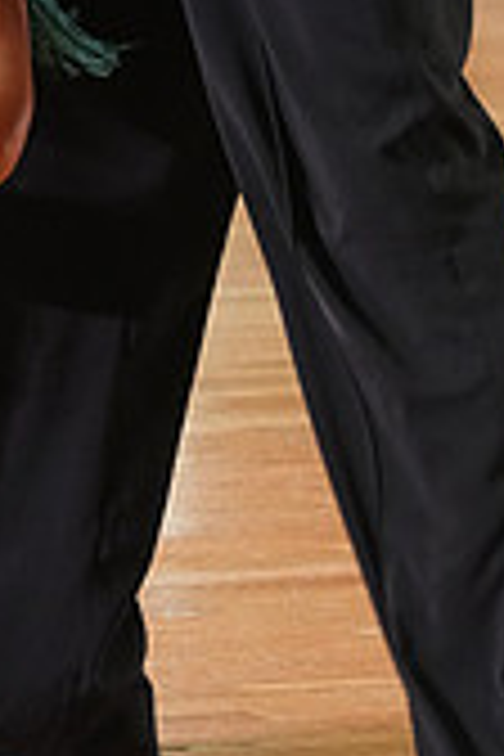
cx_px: -2
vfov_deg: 5.8
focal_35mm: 353
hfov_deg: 3.9
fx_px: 7412
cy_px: -230
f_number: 5.6
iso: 4000
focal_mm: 102
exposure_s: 1/200
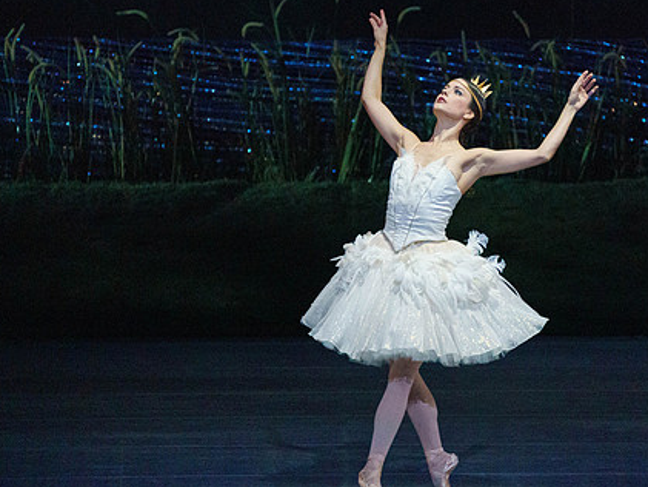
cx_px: 423
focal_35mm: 530
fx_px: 9924
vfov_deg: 2.8
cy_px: 227
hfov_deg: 3.7
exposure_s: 1/320
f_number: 5.6
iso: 8000
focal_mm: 400
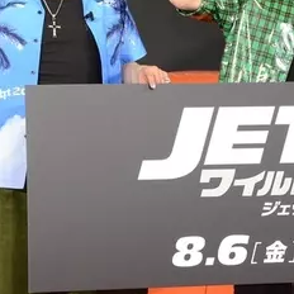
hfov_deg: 6.2
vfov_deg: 6.2
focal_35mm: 281
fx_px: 2701
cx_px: 266
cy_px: 65
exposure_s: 1/250
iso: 2000
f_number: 8
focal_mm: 85
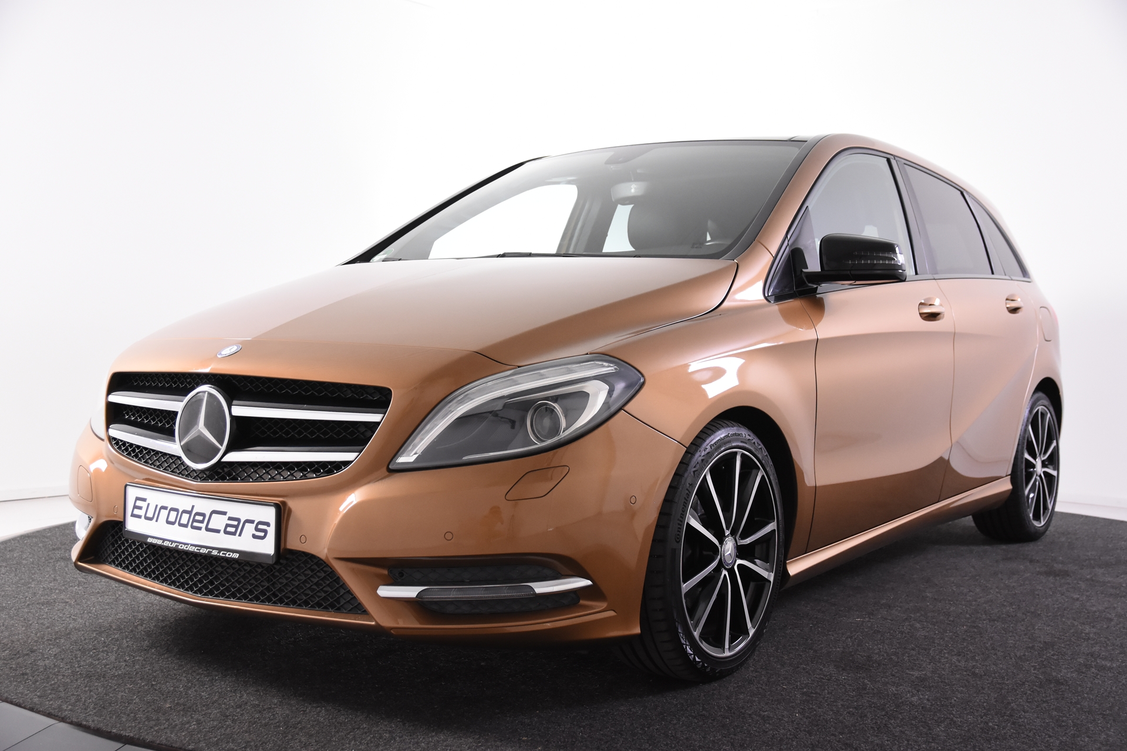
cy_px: 376
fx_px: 1315
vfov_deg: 31.9
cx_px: 564
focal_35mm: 42
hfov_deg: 46.4
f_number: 4.5
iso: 1600
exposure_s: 1/80
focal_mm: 28
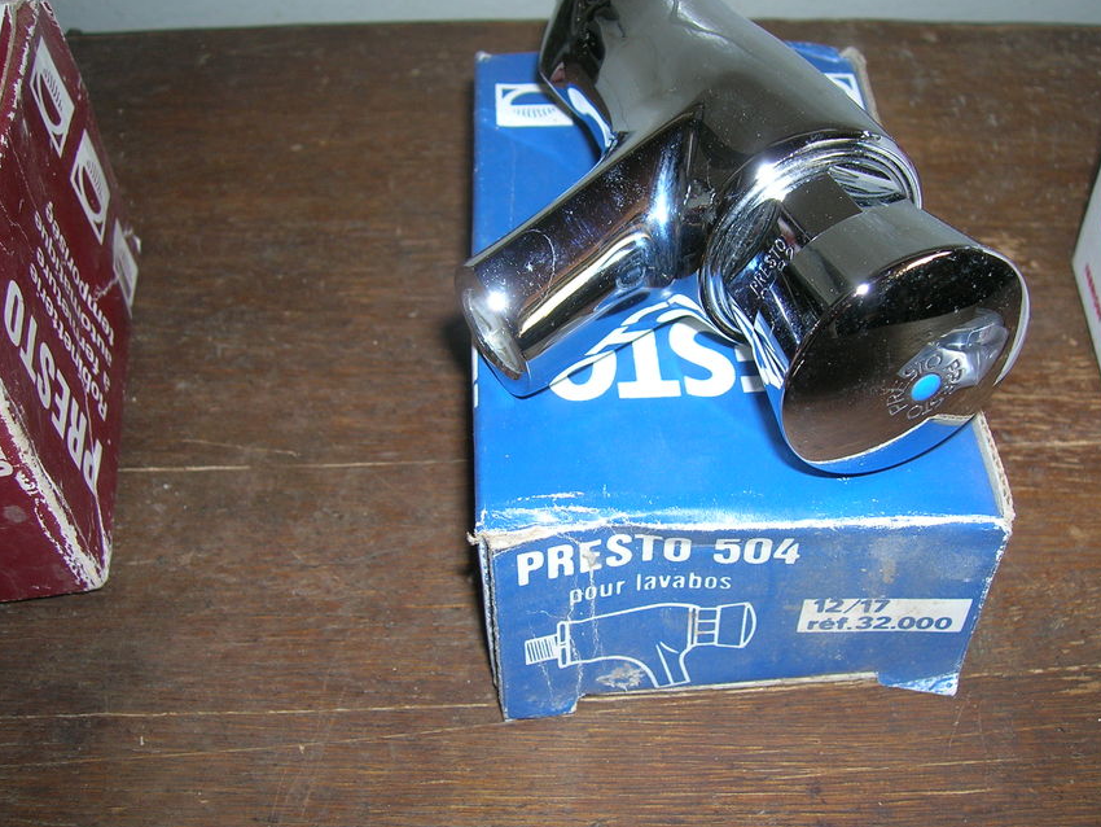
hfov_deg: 46.8
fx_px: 1273
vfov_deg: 36.0
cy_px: 389
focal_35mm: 40
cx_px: 583
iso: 50
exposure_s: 1/60.1
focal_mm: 5.7
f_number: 2.9
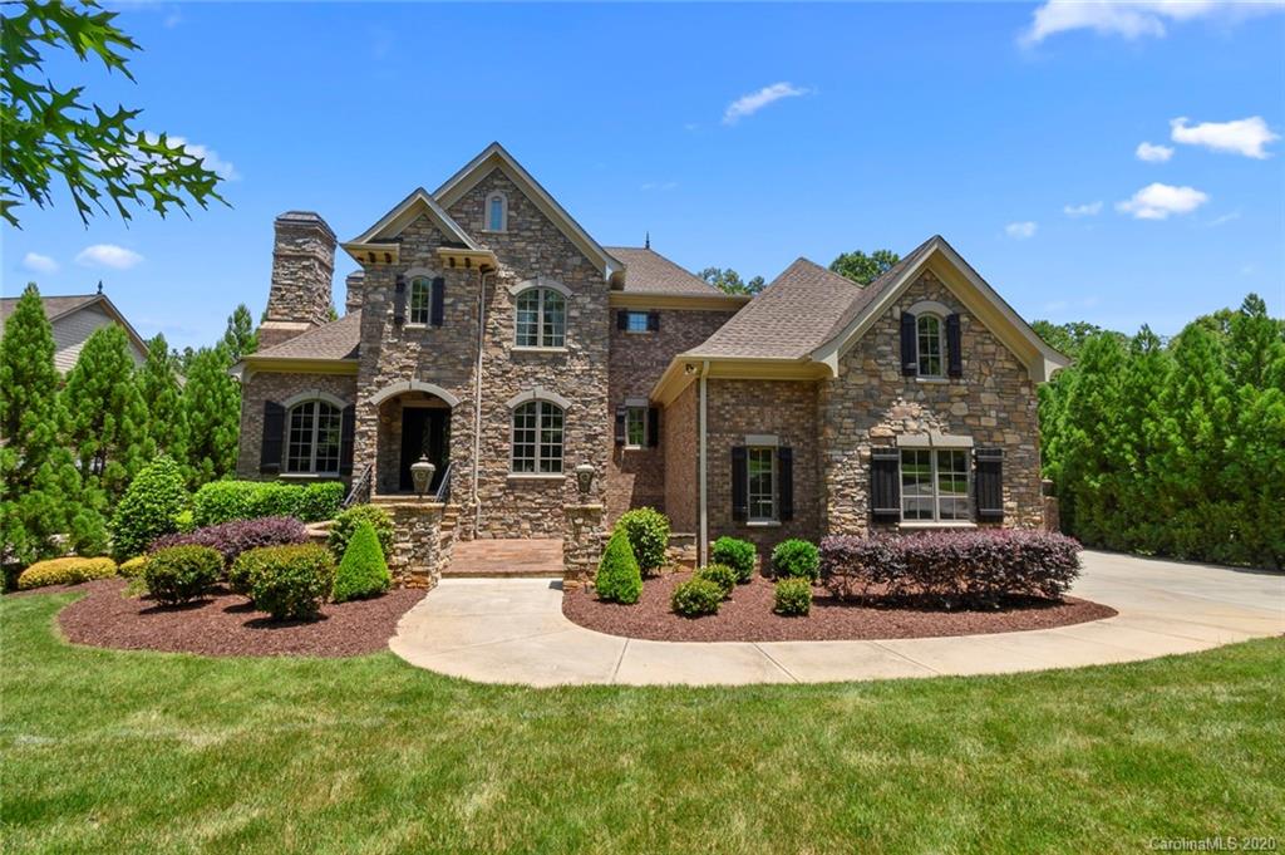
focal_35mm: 15
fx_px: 535
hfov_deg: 100.4
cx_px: 642
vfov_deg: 77.2
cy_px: 428
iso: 125
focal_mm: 10
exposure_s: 1/125
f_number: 11
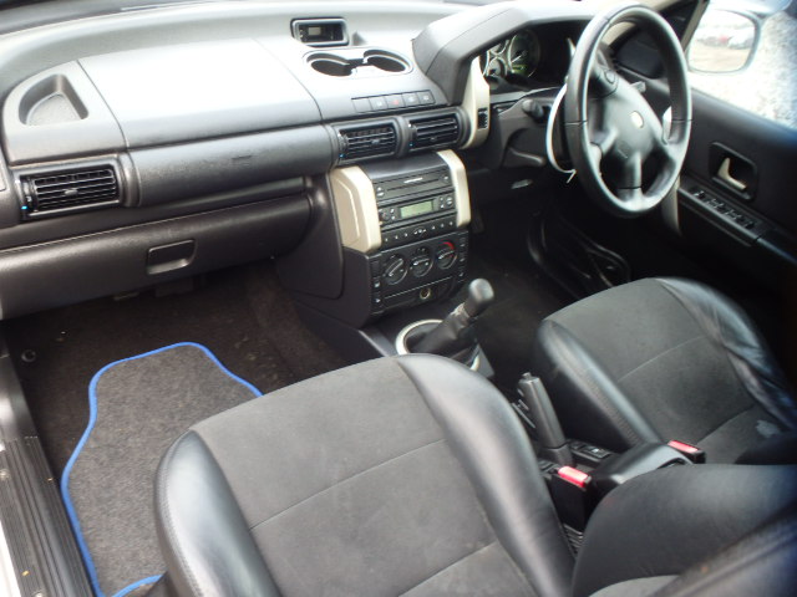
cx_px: 398
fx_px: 645
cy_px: 298
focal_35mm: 28
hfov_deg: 63.4
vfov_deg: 49.7
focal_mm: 5
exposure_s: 1/30
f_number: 3.9
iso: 200
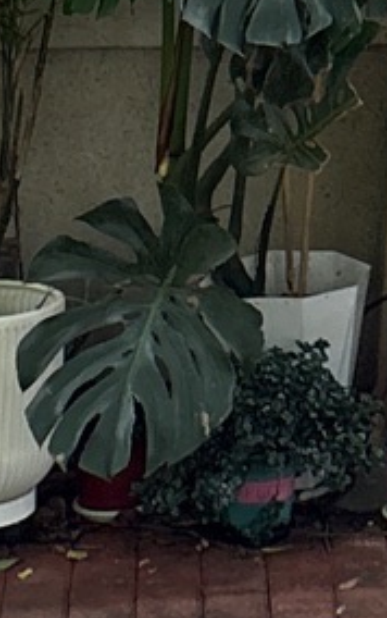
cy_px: -1160
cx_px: 902
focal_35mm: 194
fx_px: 3267
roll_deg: -0.3
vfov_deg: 9.0
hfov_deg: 6.5
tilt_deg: +12.0
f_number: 1.6
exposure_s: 1/237
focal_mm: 5.96
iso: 80
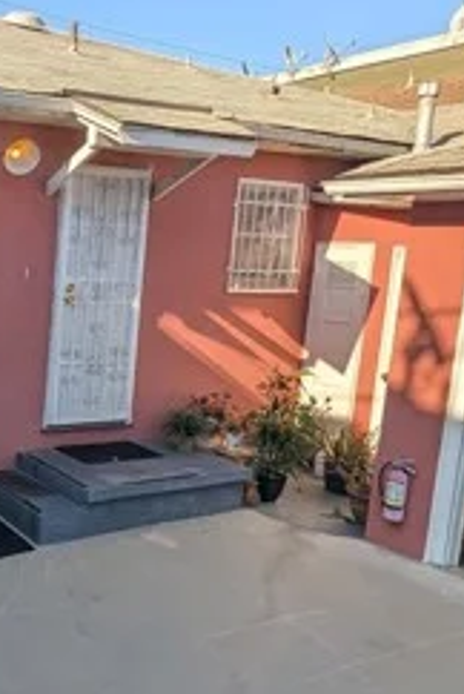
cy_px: 353
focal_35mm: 33
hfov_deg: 33.2
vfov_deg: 57.2
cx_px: -86
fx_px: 636
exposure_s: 1/2786
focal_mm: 2.02
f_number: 1.7
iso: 47
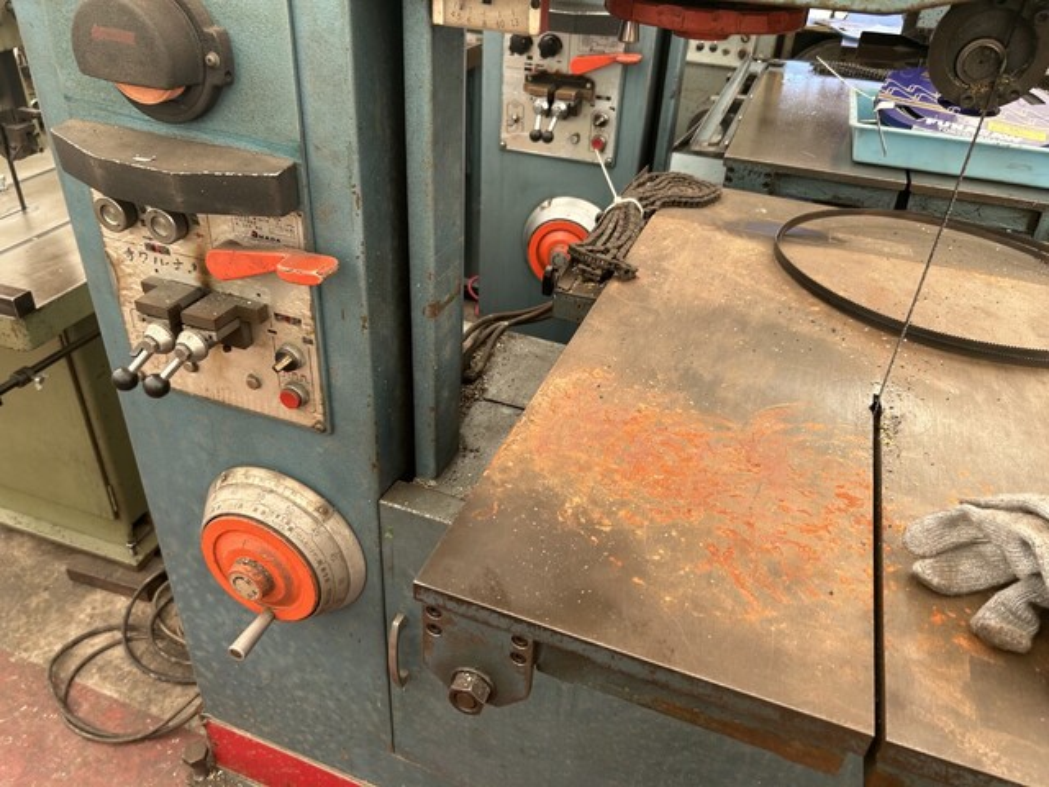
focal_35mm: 26
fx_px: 788
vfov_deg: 53.1
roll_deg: -3.2
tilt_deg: -29.4
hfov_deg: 67.3
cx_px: 524
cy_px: 394
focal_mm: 5.7
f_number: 1.5
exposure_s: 1/121
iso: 50
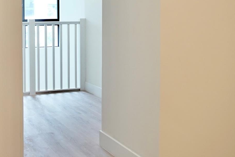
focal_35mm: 55
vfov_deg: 24.2
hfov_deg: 34.6
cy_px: 30
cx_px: 32
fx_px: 359
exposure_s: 1/60
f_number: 4
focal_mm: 21
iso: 500
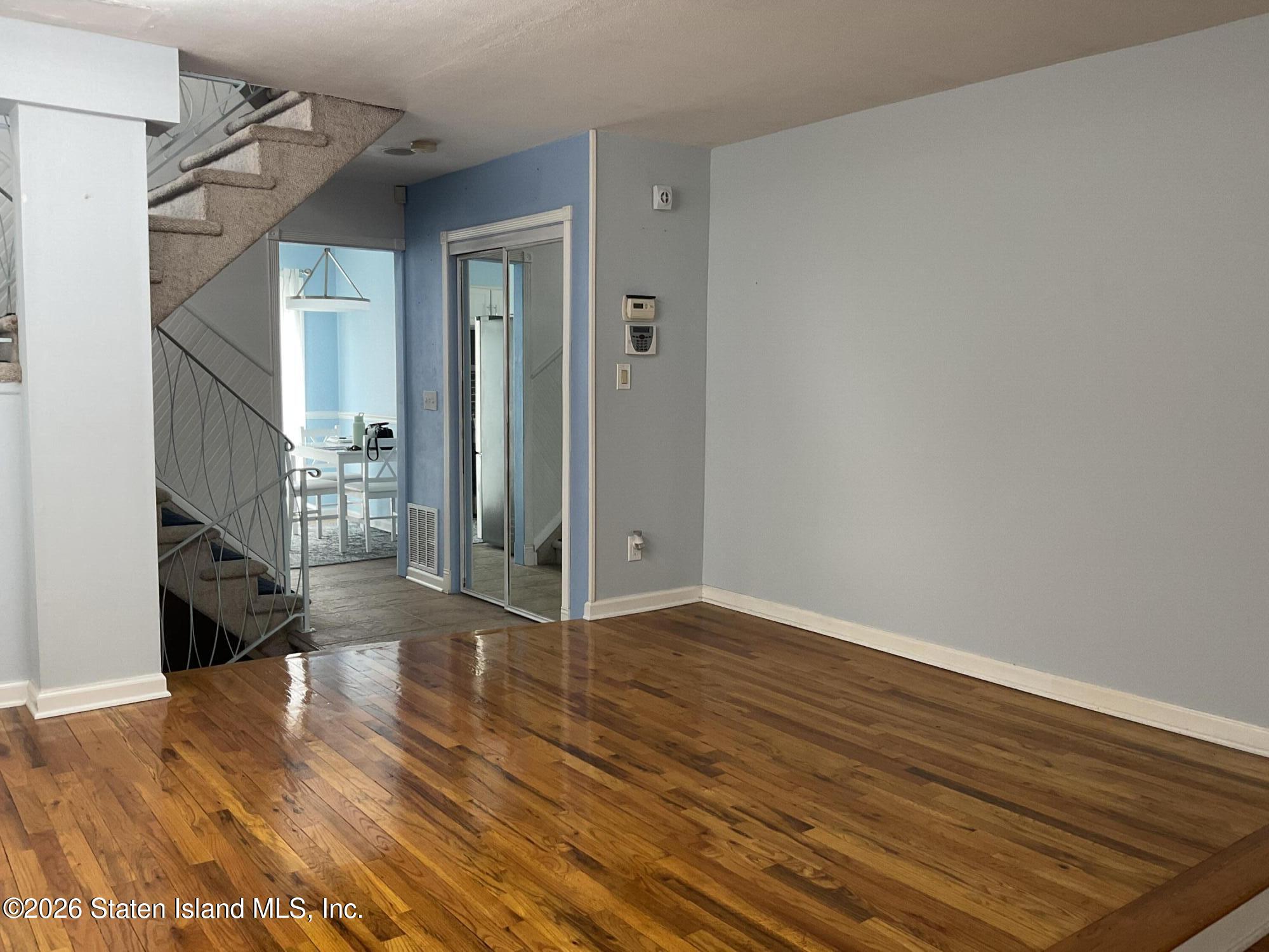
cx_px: 634
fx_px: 1063
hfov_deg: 61.7
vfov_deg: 48.2
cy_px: 476
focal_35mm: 29
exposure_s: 1/60
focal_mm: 3
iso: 50
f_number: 1.8
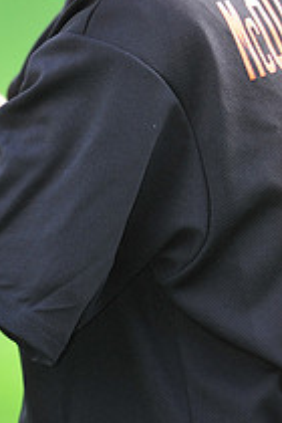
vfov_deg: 3.7
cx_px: 44
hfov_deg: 2.5
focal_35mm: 553
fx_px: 6497
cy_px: -105
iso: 400
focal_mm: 200
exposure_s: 1/400
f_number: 4.5
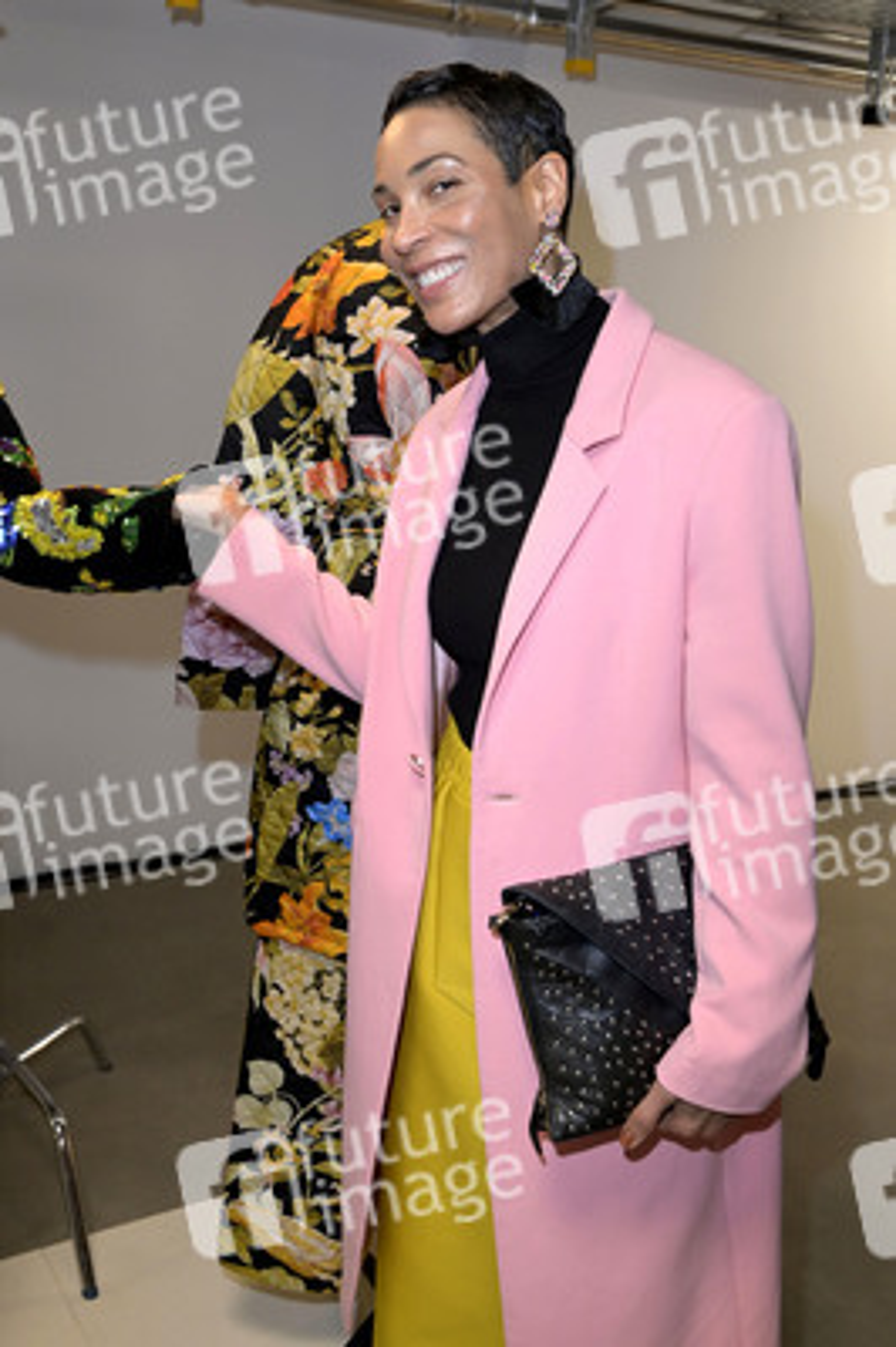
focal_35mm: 32
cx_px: 448
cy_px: 674
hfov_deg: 41.0
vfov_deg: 58.8
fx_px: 1197
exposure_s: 1/100
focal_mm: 32
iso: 3200
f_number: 5.6
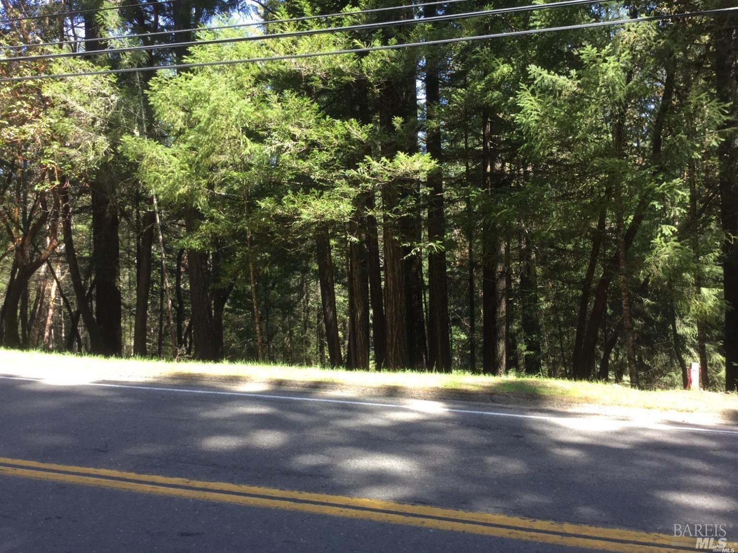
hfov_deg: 58.4
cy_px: 276
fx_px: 661
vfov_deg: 45.4
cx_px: 369
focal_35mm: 31
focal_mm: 3.3
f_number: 2.4
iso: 32
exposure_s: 1/120
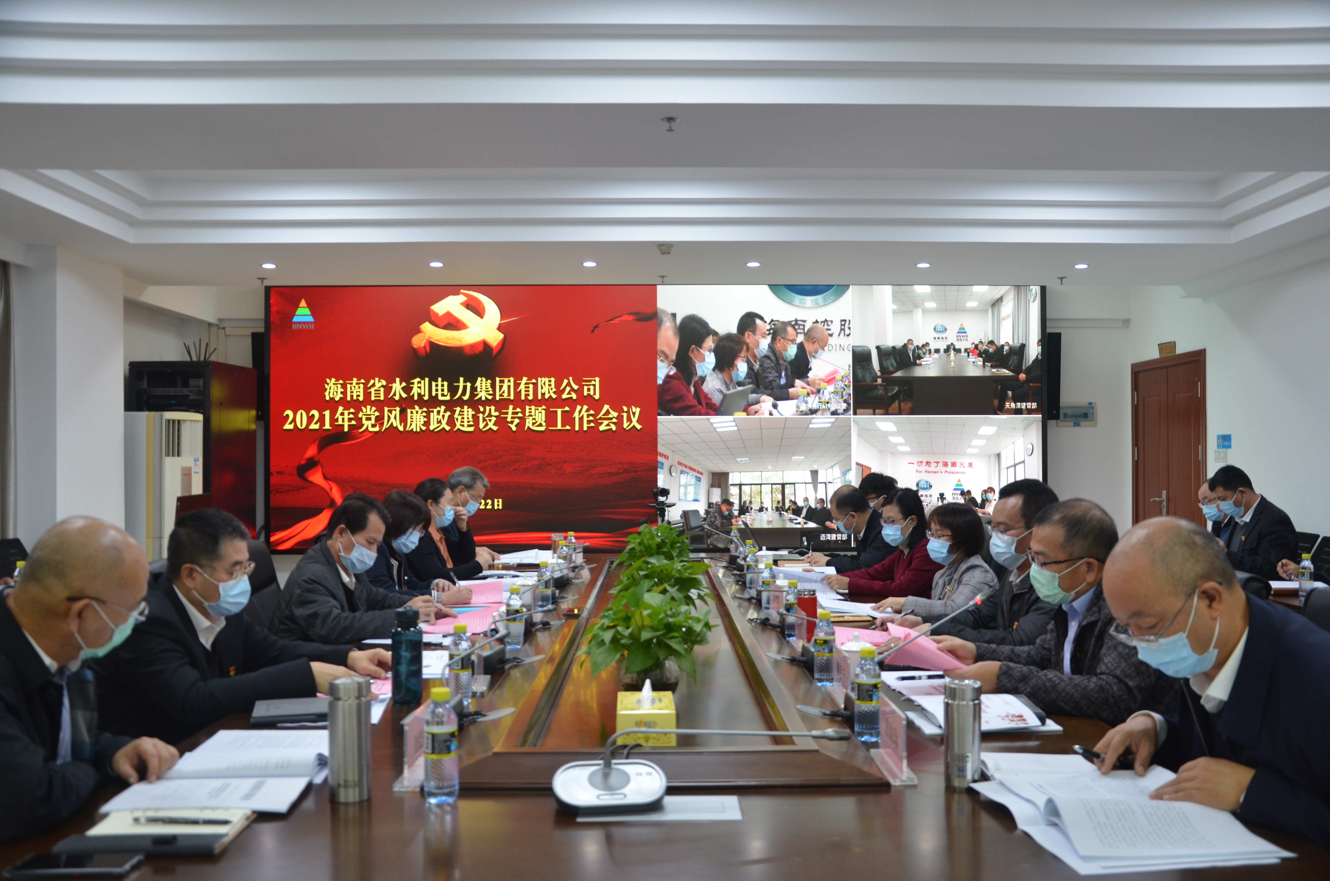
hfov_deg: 59.6
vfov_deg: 41.5
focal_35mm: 32
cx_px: 665
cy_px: 440
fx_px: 1161
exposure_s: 1/60
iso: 450
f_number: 4
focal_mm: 21
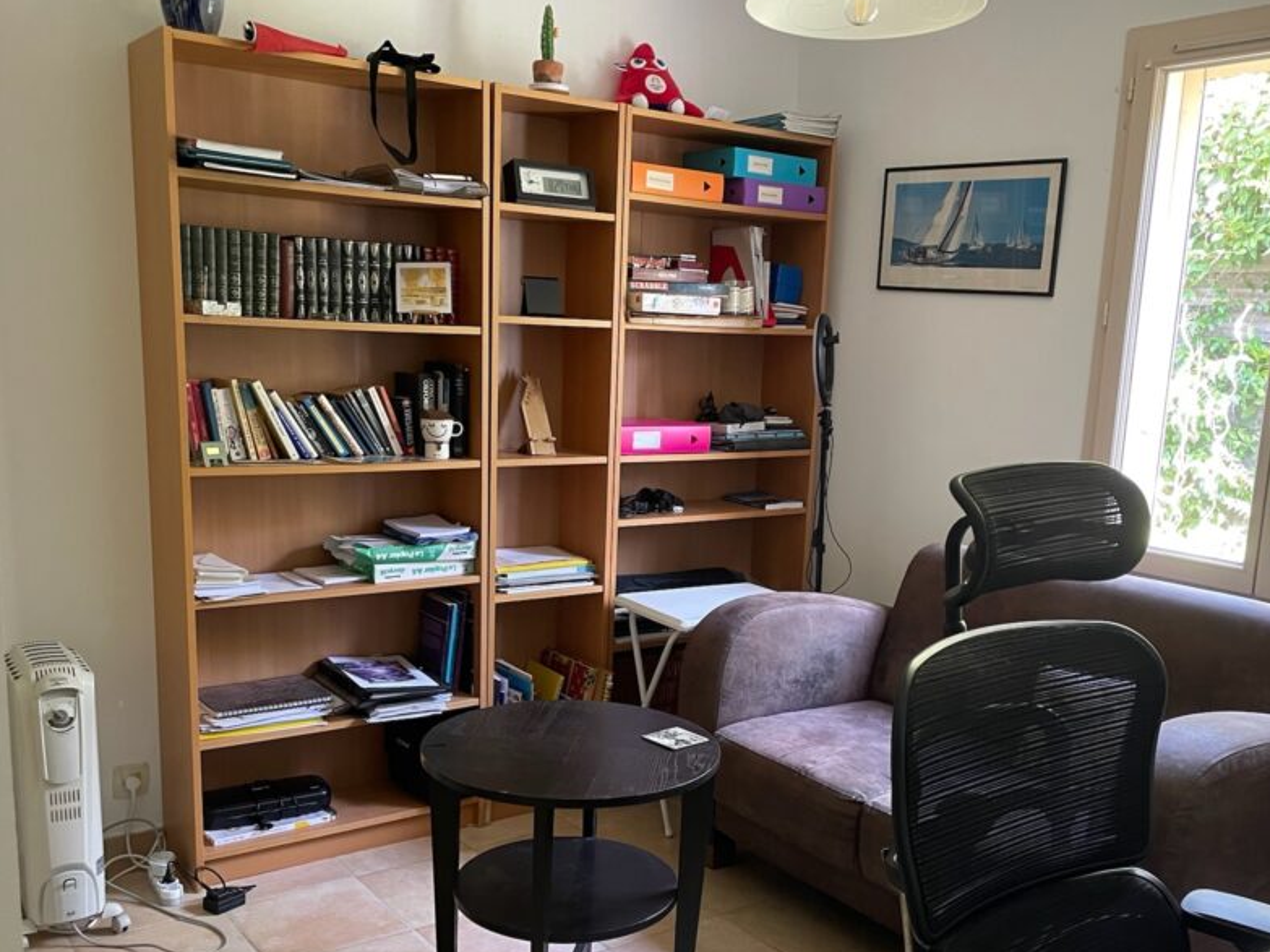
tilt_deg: -12.4
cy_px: 571
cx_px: 647
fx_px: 1247
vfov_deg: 41.6
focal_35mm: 34
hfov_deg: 54.0
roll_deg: -2.0
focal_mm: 4.2
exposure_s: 1/60
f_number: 1.6
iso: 400
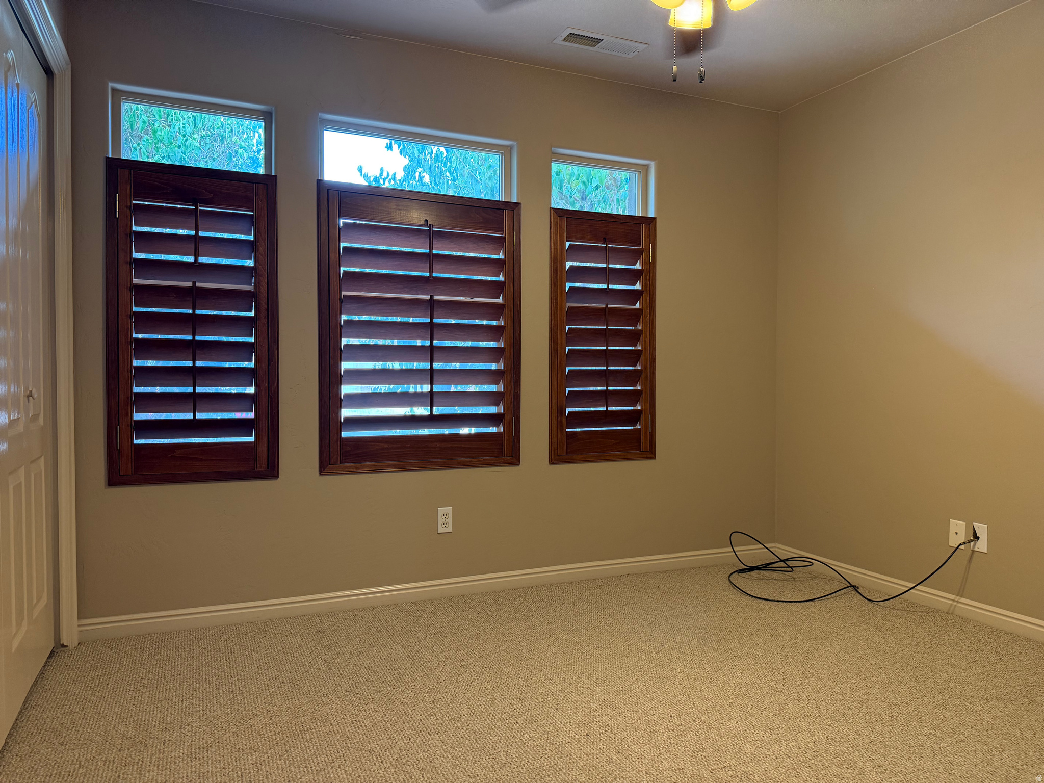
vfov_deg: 56.8
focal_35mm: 24
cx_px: 522
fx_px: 724
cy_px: 392
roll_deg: +0.6
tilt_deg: -1.1
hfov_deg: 71.6
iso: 250
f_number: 1.78
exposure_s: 1/60
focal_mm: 6.76
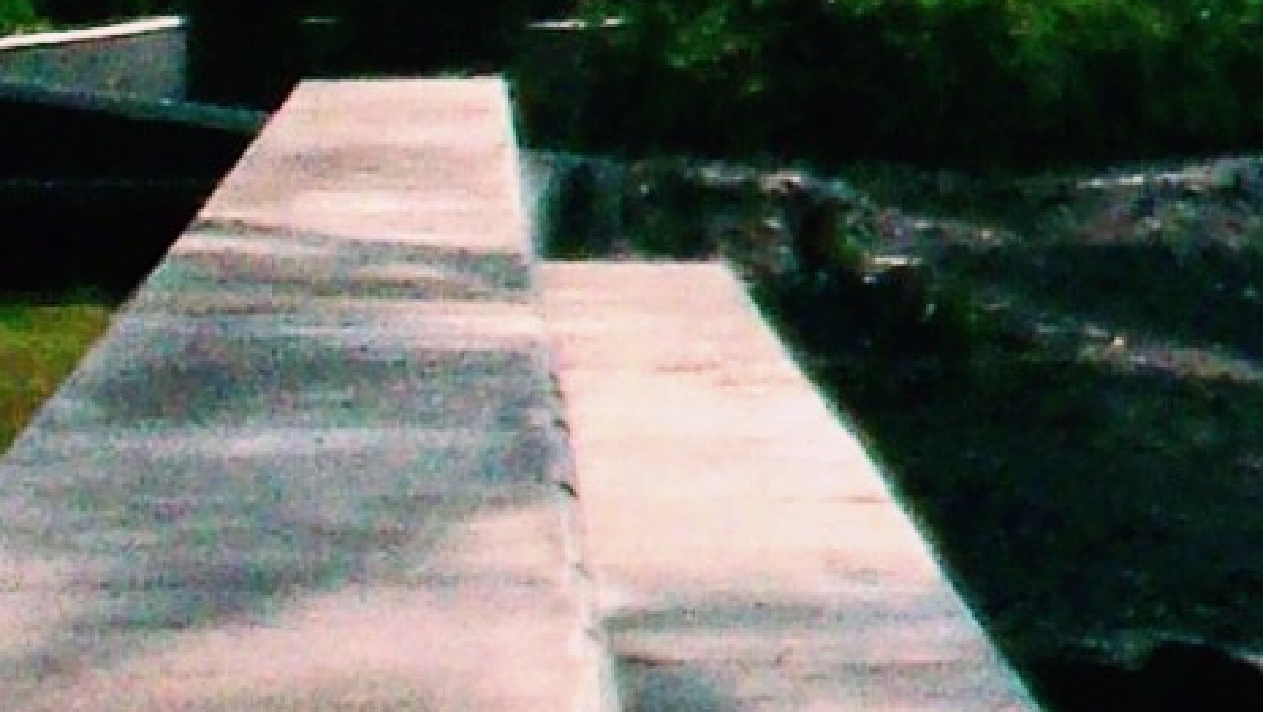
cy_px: -416
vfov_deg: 4.6
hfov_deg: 7.6
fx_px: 8711
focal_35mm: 260
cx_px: 3194
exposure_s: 1/1401
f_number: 5.6
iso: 80
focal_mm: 6.2
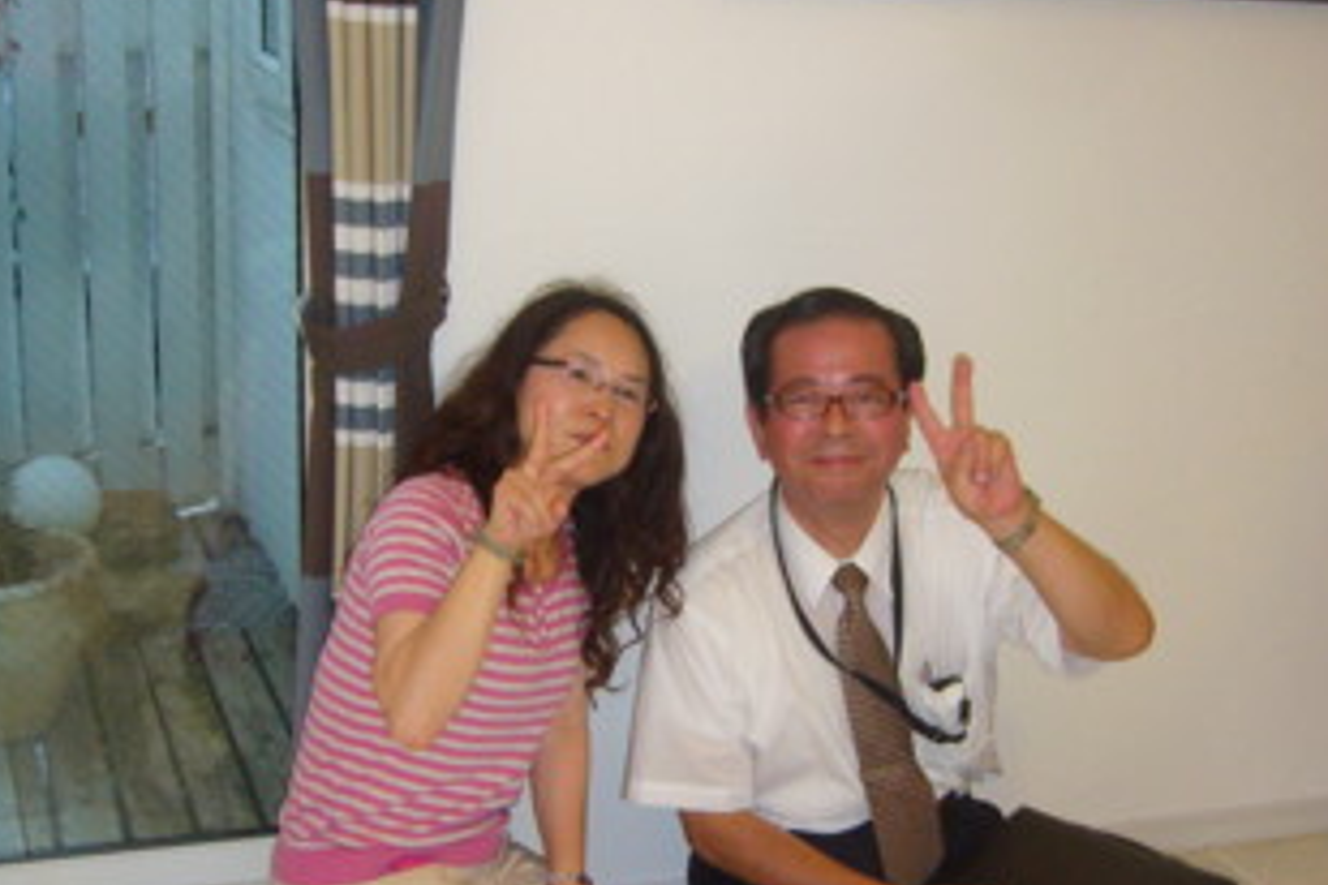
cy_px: 563
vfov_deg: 25.4
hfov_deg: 37.5
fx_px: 1955
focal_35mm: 53
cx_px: 692
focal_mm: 5.8
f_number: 2.8
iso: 125
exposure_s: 1/30
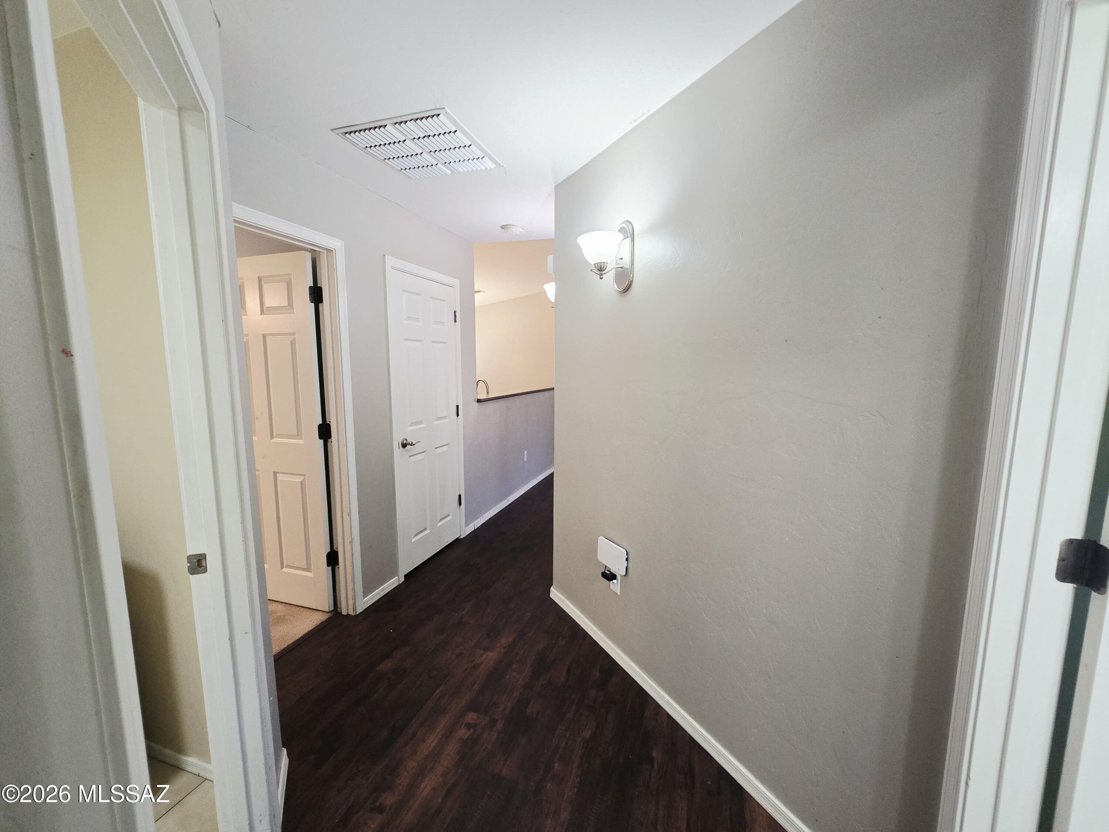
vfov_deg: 89.9
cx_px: 554
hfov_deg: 106.2
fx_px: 416
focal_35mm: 13
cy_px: 416
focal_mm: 2.2
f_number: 2.2
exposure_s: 1/60
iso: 125
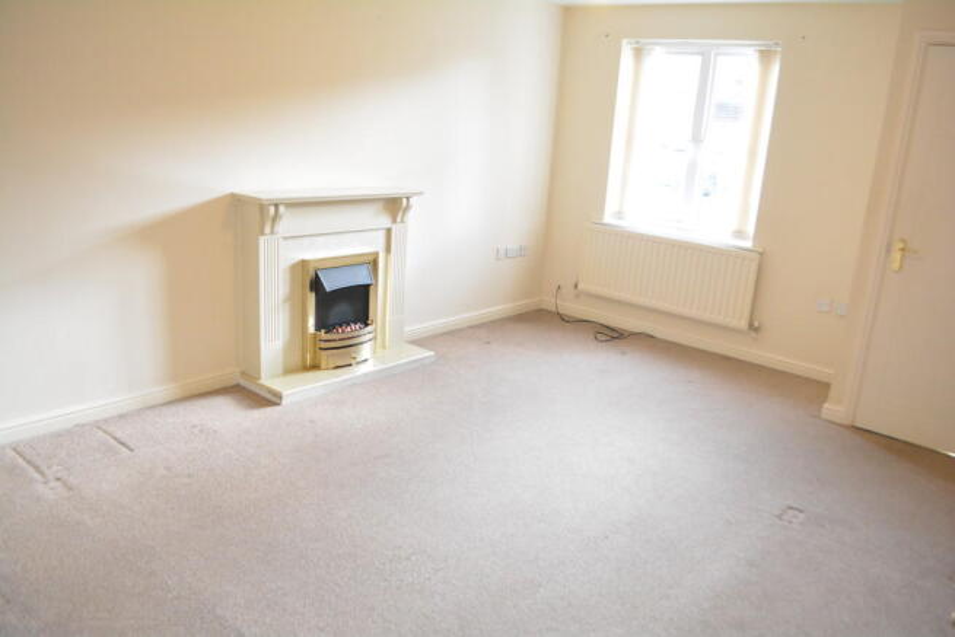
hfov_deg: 67.4
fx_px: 716
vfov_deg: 48.0
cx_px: 478
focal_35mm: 27
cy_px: 318
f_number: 4.5
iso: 3200
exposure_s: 1/60
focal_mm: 18
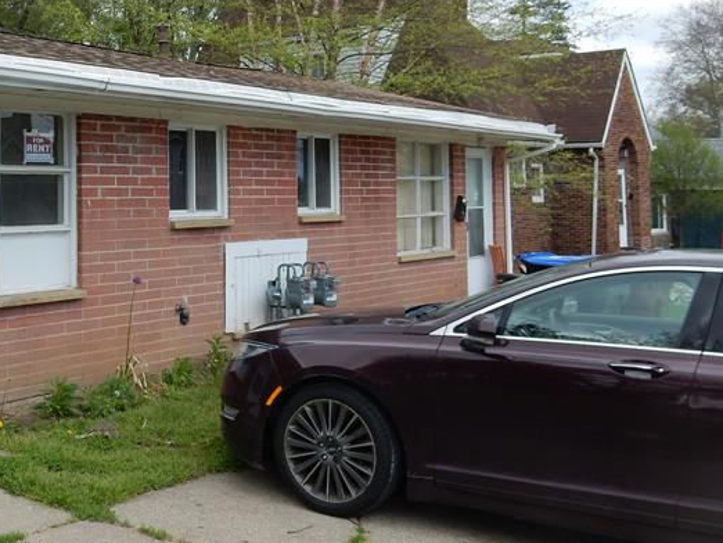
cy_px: 118
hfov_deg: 37.0
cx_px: 104
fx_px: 1024
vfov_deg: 29.1
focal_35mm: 49
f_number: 3.7
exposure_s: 1/800
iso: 125
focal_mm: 4.5
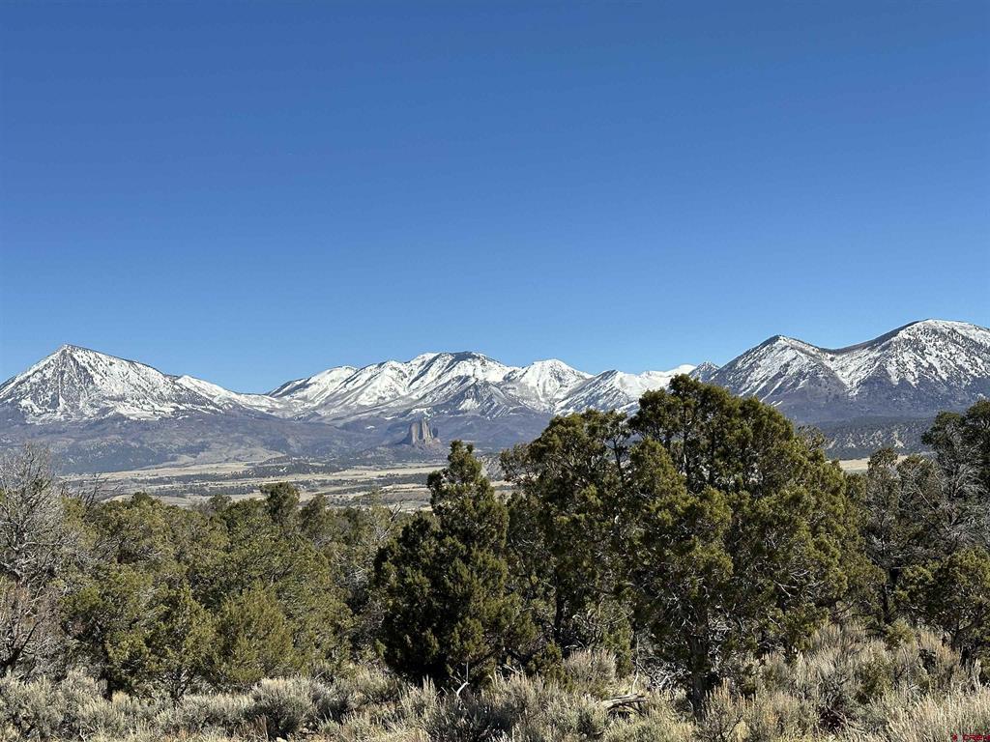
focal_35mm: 48
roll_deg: +1.1
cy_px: 371
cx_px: 495
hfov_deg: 39.7
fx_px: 1373
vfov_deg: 30.3
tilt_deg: +3.1
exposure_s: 1/5556
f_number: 1.78
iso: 64
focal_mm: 6.86
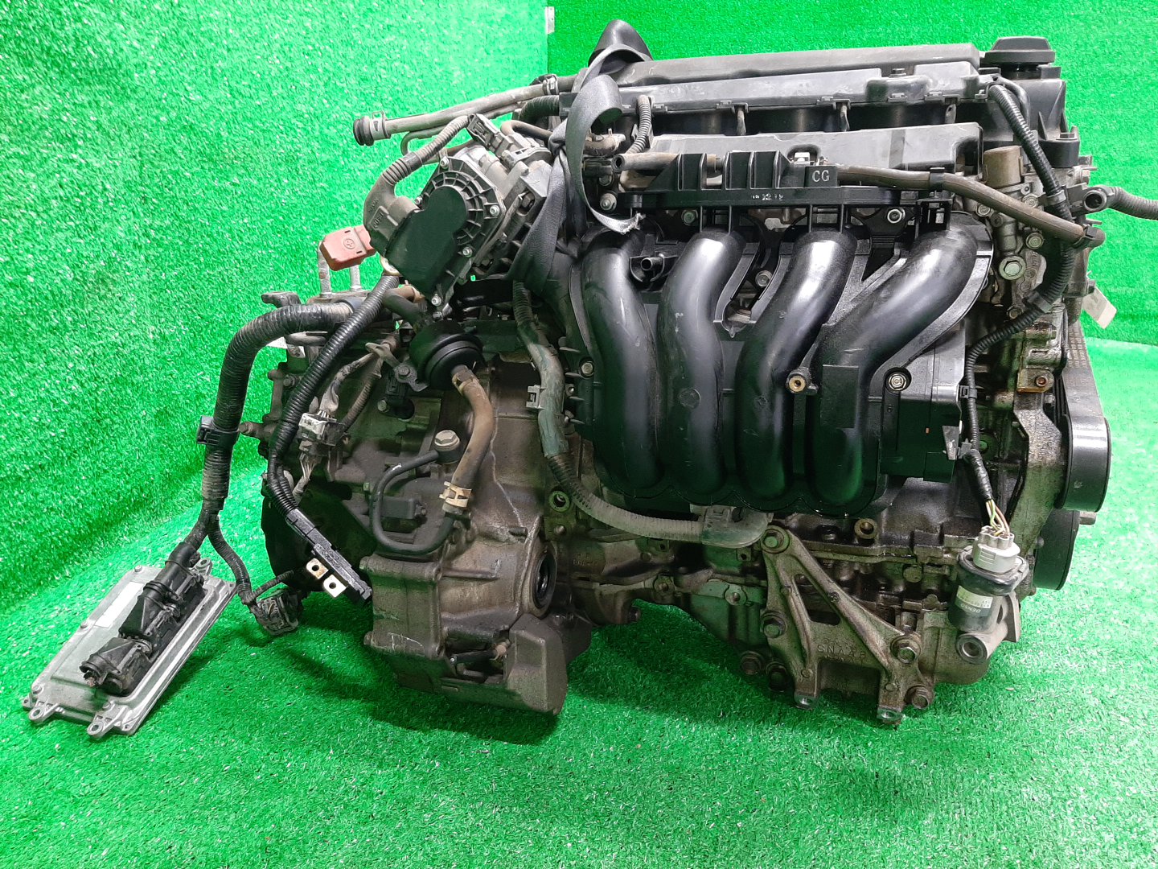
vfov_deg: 53.1
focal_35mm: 26
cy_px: 434
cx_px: 579
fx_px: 870
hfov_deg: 67.3
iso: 170
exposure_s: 1/25
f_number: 1.7
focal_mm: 3.93
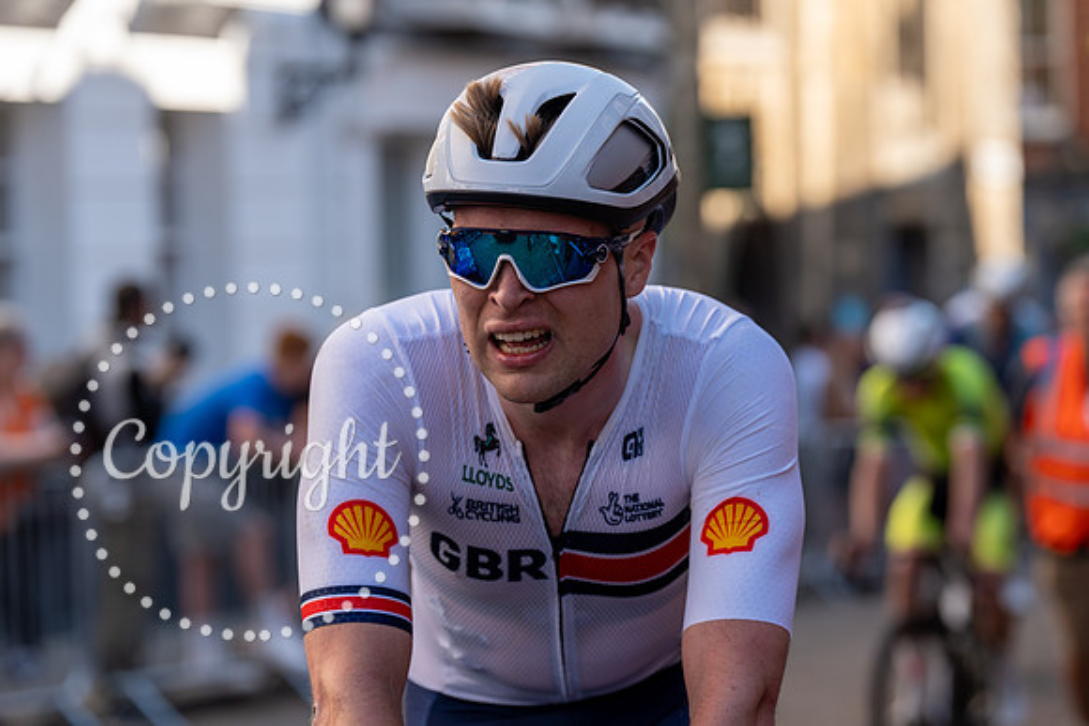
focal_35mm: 129
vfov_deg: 10.6
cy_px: 363
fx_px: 3903
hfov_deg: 15.9
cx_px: 544
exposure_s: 1/1000
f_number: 4
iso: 400
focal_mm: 129
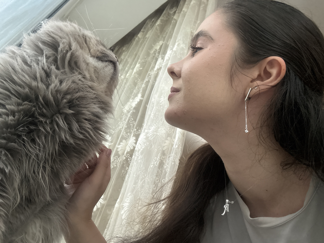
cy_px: 122
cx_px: 162
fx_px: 215
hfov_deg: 73.9
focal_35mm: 23
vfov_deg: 58.9
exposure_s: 1/33
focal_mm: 2.69
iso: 250
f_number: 1.9
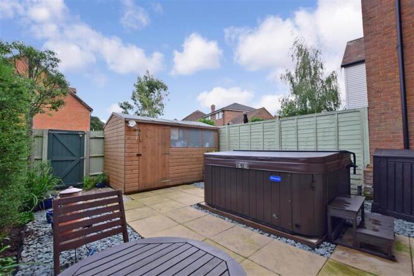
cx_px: 207
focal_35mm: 15
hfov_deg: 100.4
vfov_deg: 77.3
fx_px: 172
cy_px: 138
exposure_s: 1/200
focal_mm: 10
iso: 400
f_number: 7.1
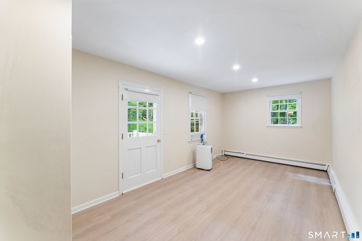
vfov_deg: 81.2
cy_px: 120
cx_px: 181
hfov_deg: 104.3
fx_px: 141
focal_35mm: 14
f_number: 13
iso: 400
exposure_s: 1/4
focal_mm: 14
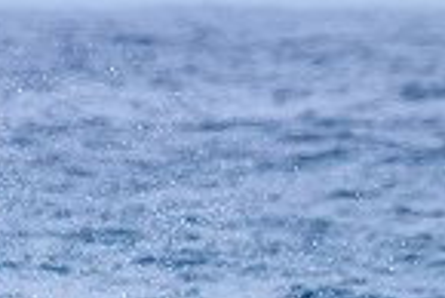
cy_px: 367
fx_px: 27902
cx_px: 209
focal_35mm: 2255
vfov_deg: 0.6
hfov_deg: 0.9
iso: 1000
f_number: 11
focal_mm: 550
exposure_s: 1/2000
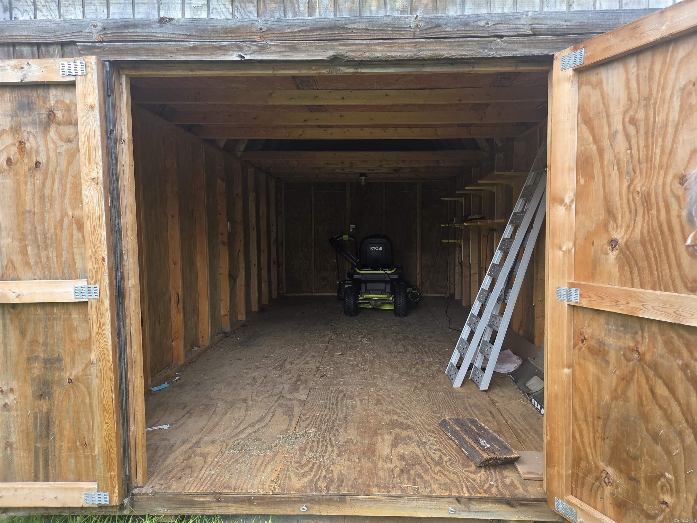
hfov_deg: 73.9
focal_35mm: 23
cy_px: 262
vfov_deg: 58.9
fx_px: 463
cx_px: 348
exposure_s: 1/590
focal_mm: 5.4
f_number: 1.8
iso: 80
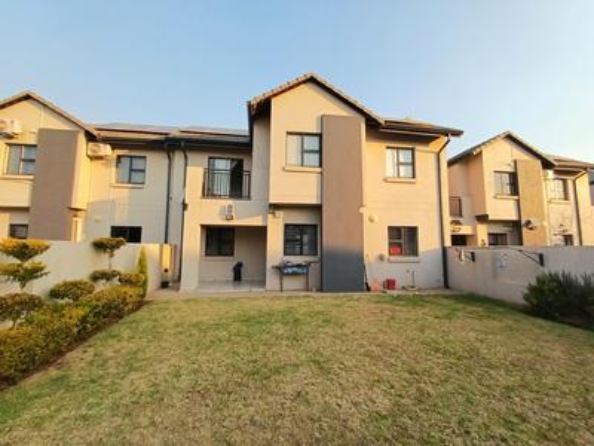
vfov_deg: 78.1
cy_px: 223
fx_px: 275
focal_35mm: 16
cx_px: 297
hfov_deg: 94.5
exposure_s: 1/370
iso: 40
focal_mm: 1.64
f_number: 2.2
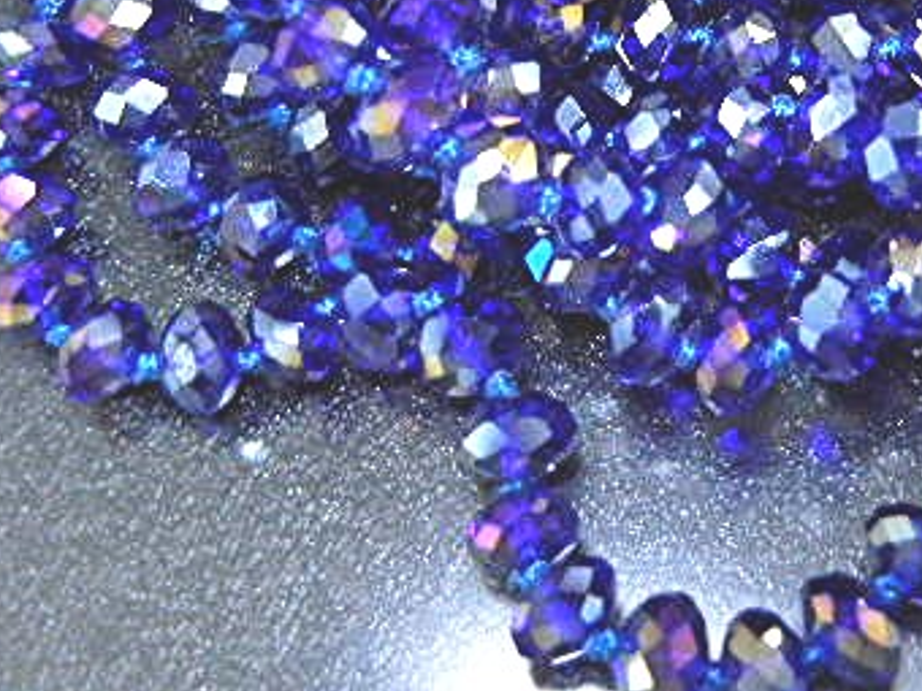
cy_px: 43
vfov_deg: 22.3
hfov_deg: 29.3
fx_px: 1705
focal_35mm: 64
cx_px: 781
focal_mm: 6.2
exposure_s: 1/30
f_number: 7.2
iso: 800
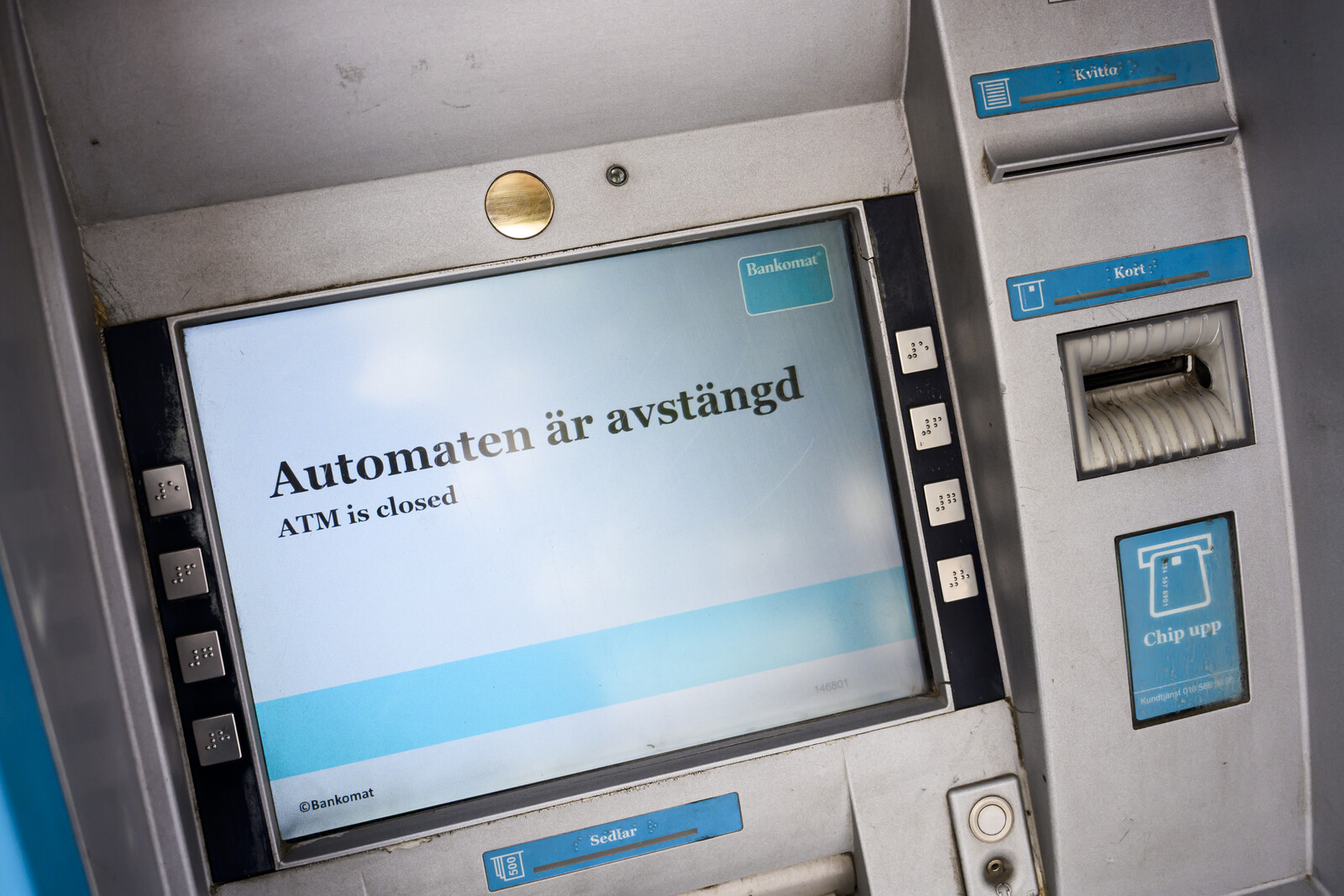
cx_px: 672
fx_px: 1568
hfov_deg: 46.4
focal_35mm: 42
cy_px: 448
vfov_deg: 31.9
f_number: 4
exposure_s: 1/200
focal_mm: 42
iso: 1000
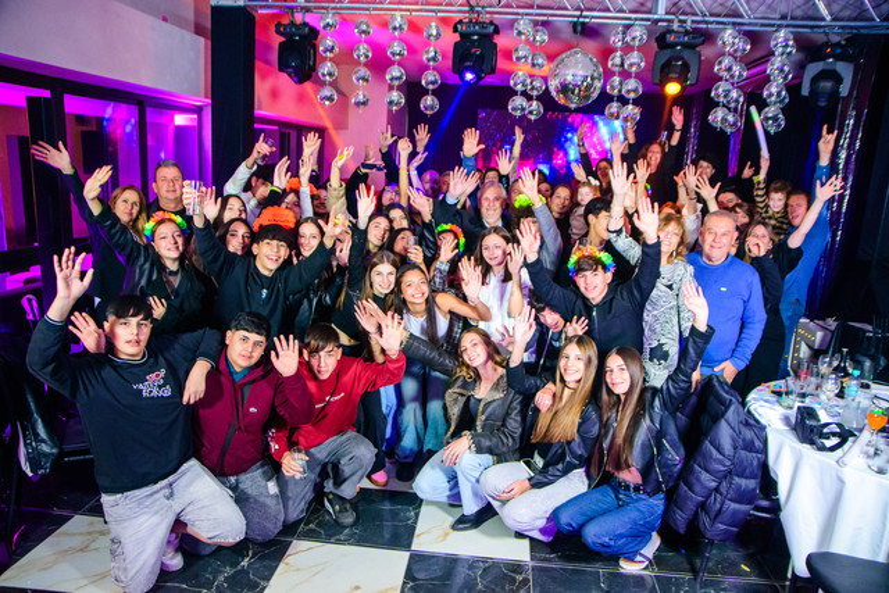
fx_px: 630
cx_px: 444
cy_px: 296
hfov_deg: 70.4
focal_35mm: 26
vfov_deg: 50.4
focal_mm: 17
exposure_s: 1/60
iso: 2500
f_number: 3.2
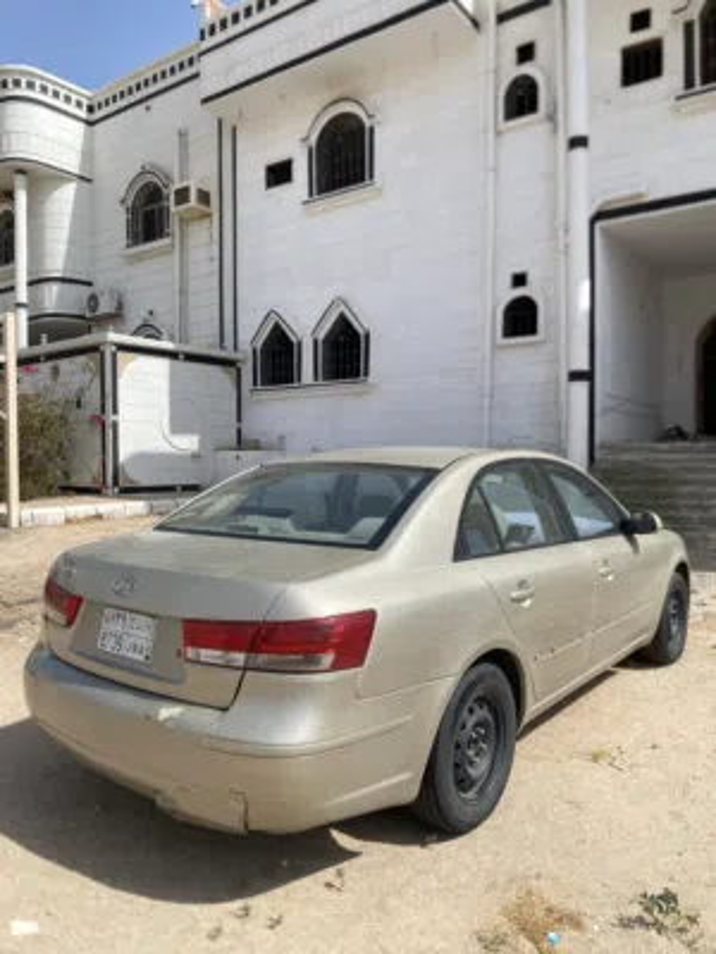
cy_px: 477
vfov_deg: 67.3
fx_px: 717
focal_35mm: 26
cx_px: 358
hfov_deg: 53.1
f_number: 1.8
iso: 32
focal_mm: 4.25
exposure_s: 1/3984
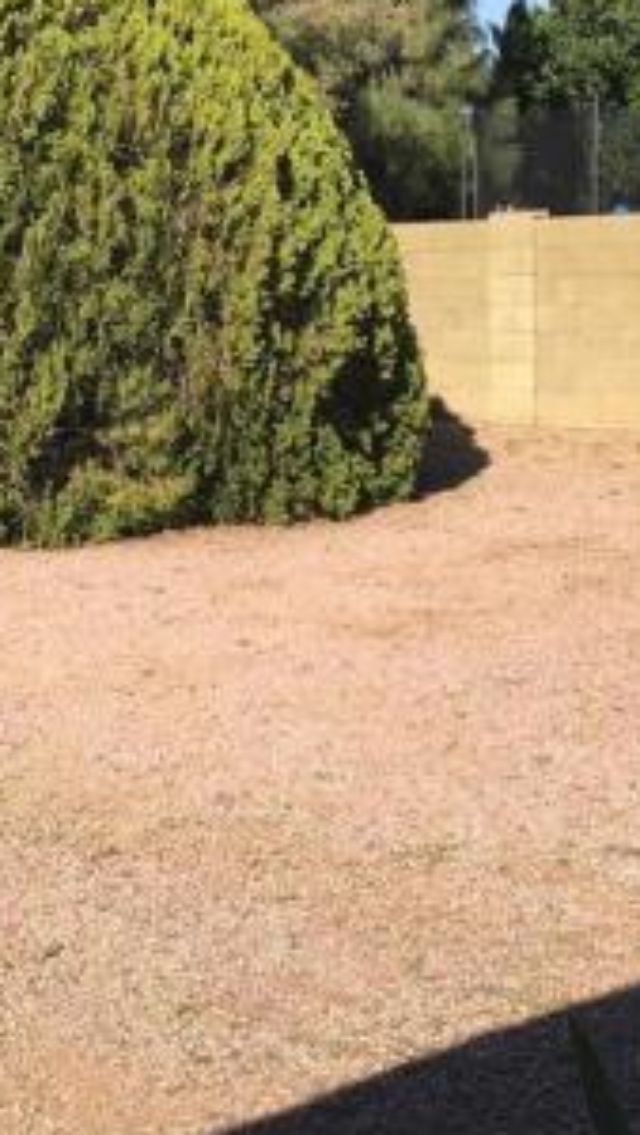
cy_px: 685
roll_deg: +2.7
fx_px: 2441
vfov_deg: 26.1
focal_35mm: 81
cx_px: 204
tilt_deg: -13.1
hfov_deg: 14.9
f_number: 2.2
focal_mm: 4.15
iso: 25
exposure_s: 1/1183
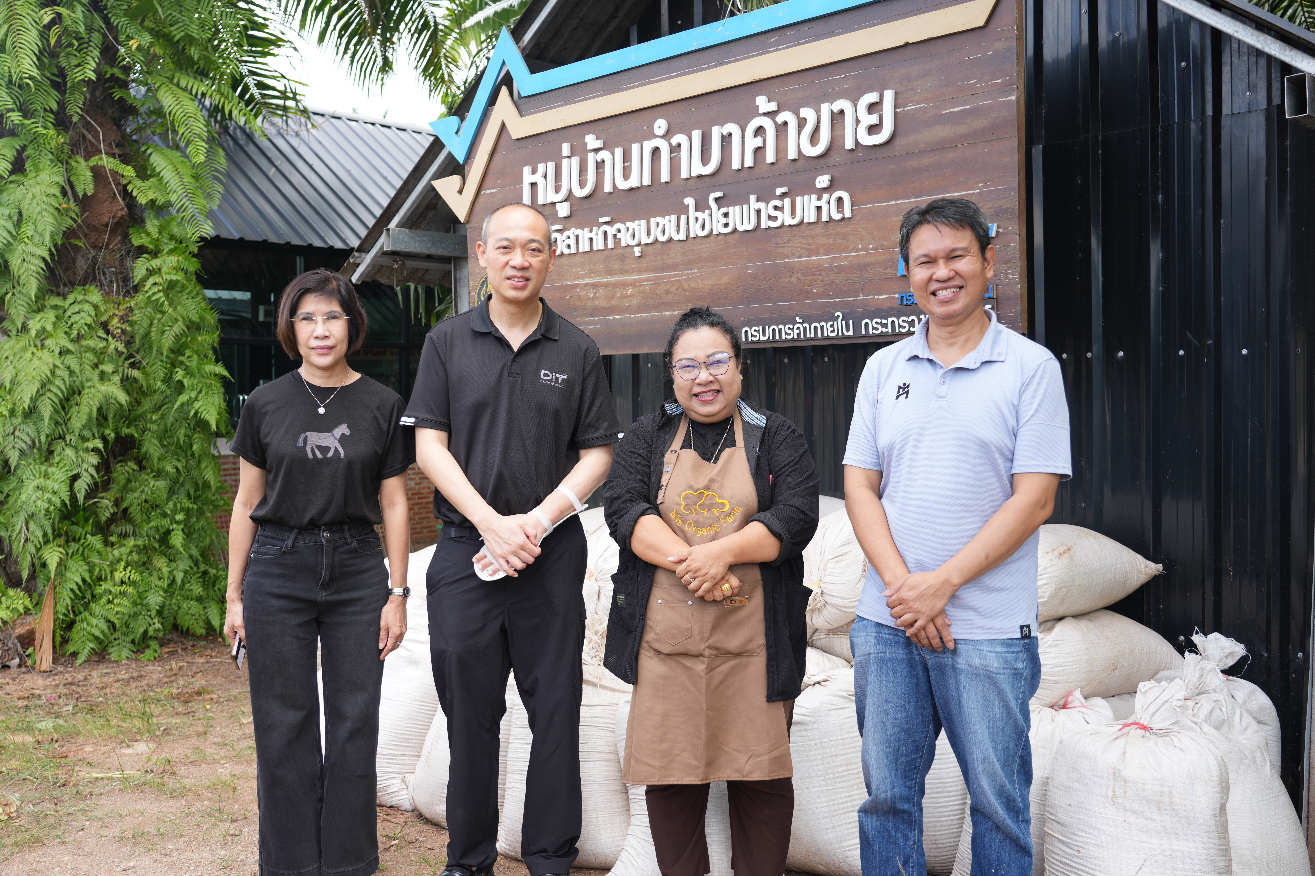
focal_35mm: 34
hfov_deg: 55.8
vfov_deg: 38.9
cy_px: 438
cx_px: 658
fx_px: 1242
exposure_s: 1/125
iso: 100
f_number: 4
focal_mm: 34
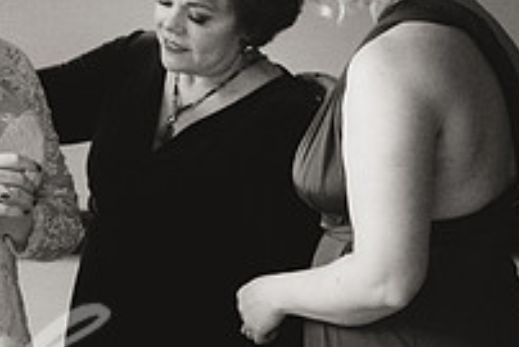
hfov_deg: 13.1
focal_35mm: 154
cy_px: 78
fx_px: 2222
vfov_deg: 8.9
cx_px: -61
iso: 2000
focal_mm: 46
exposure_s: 1/160
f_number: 2.8
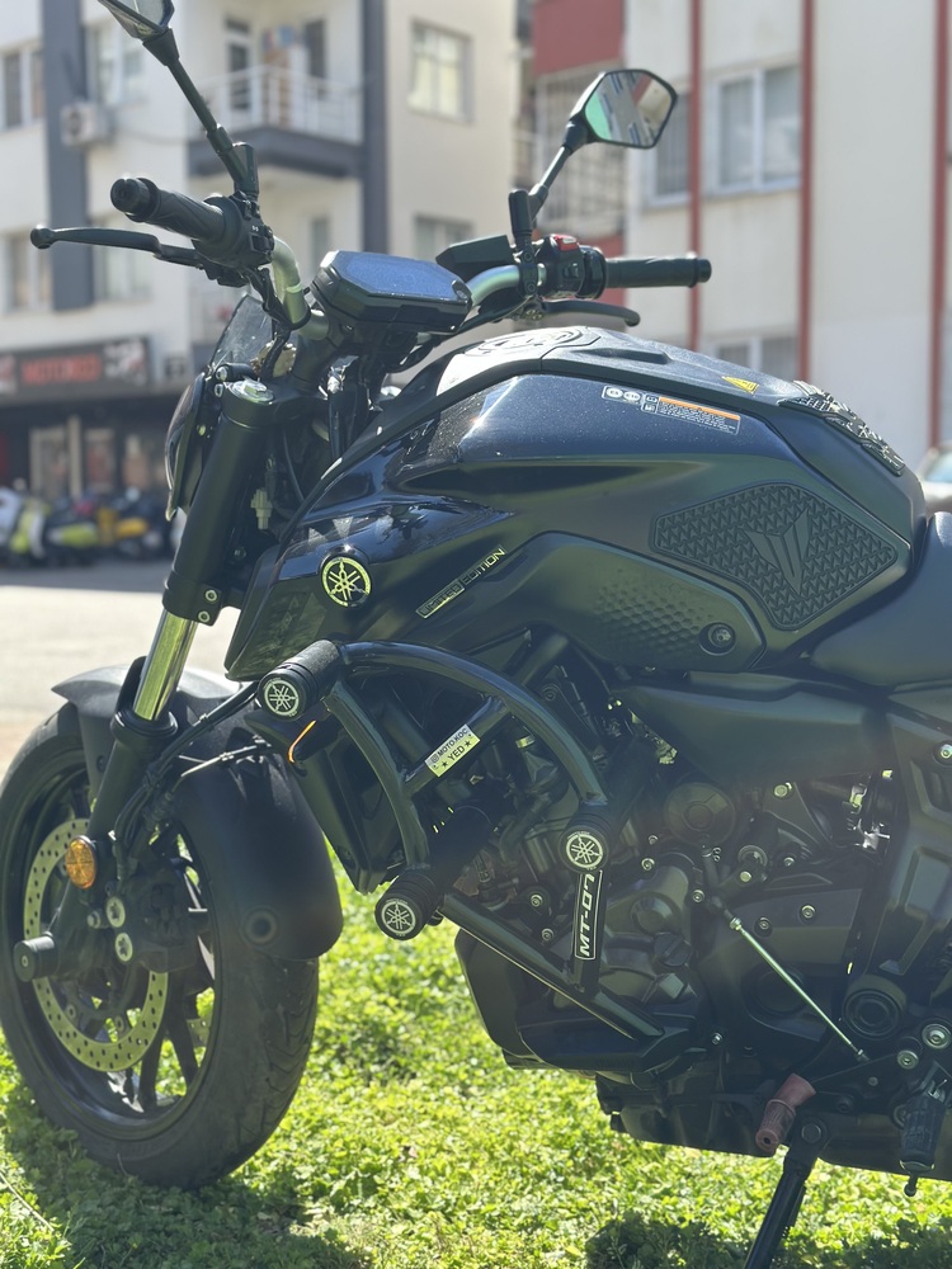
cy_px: 634
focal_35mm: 48
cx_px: 476
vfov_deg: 39.7
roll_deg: +0.8
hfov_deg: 30.3
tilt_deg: -3.2
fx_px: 1760
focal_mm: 6.86
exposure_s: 1/1376
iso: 80
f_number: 1.78
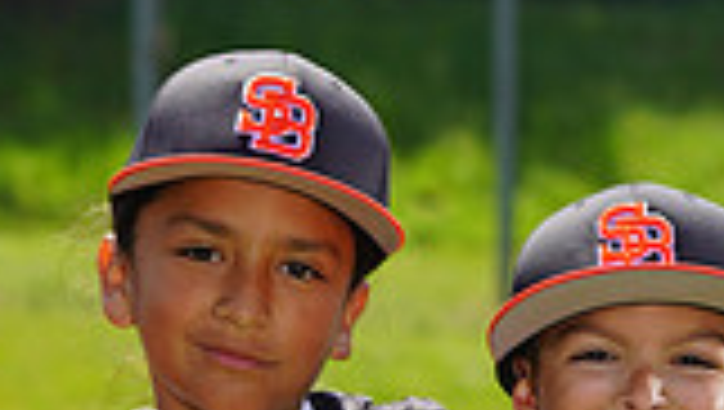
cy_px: 597
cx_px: 157
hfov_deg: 4.2
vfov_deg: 2.4
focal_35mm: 509
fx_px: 9783
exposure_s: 1/250
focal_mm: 135
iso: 100
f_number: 8
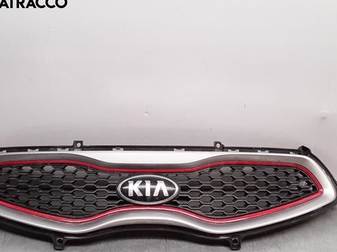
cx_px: 154
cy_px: 157
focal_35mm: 36
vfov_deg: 39.4
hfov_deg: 51.3
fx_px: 350
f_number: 1.9
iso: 100
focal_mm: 2.91
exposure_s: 1/102
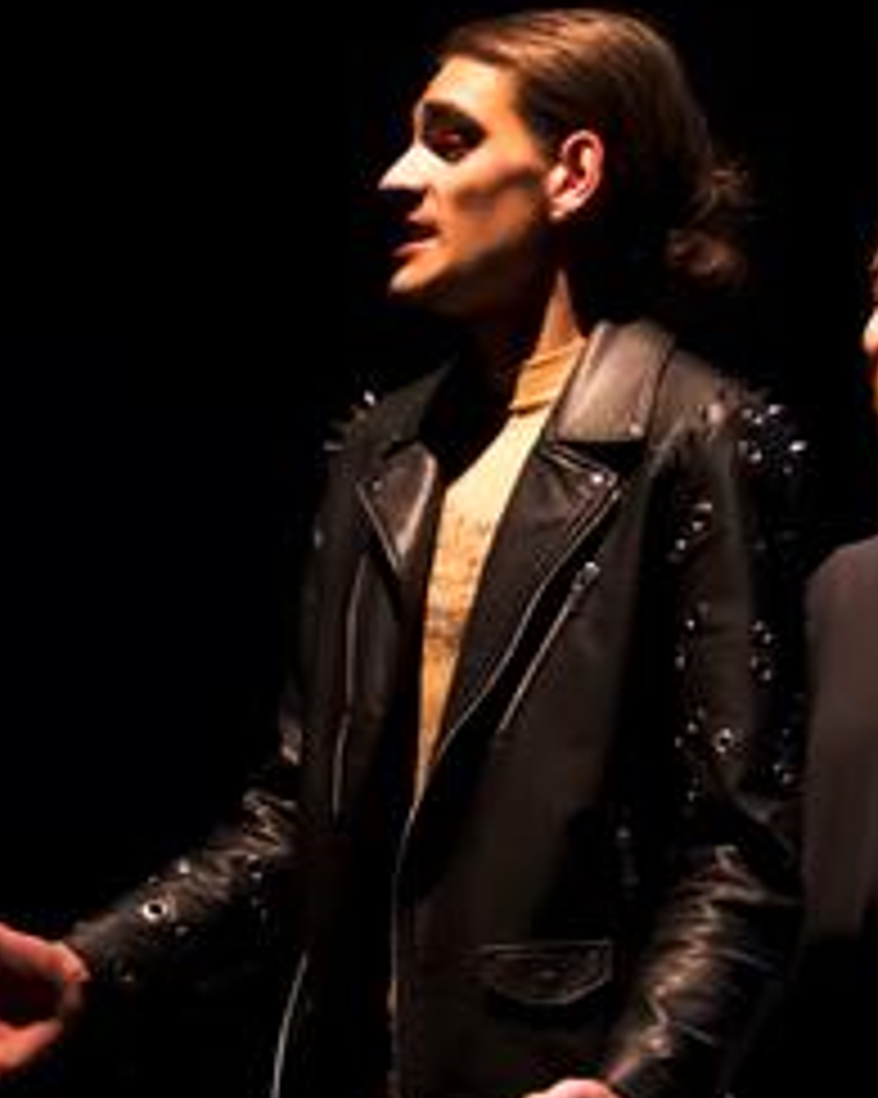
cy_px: 452
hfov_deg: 10.4
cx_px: 992
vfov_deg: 13.2
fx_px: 4745
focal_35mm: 146
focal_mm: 28
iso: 4000
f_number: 3.5
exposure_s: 1/160
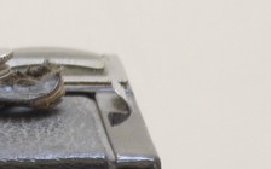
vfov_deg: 2.7
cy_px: 429
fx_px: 3530
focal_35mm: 478
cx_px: -204
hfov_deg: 4.4
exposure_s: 1/6
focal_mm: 42
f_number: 10
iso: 400
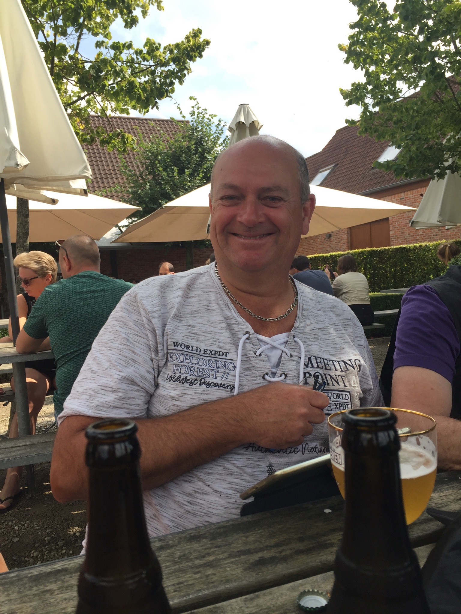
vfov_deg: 61.7
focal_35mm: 29
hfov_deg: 48.2
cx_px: 230
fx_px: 515
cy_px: 307
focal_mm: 4.15
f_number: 2.2
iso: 32
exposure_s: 1/942
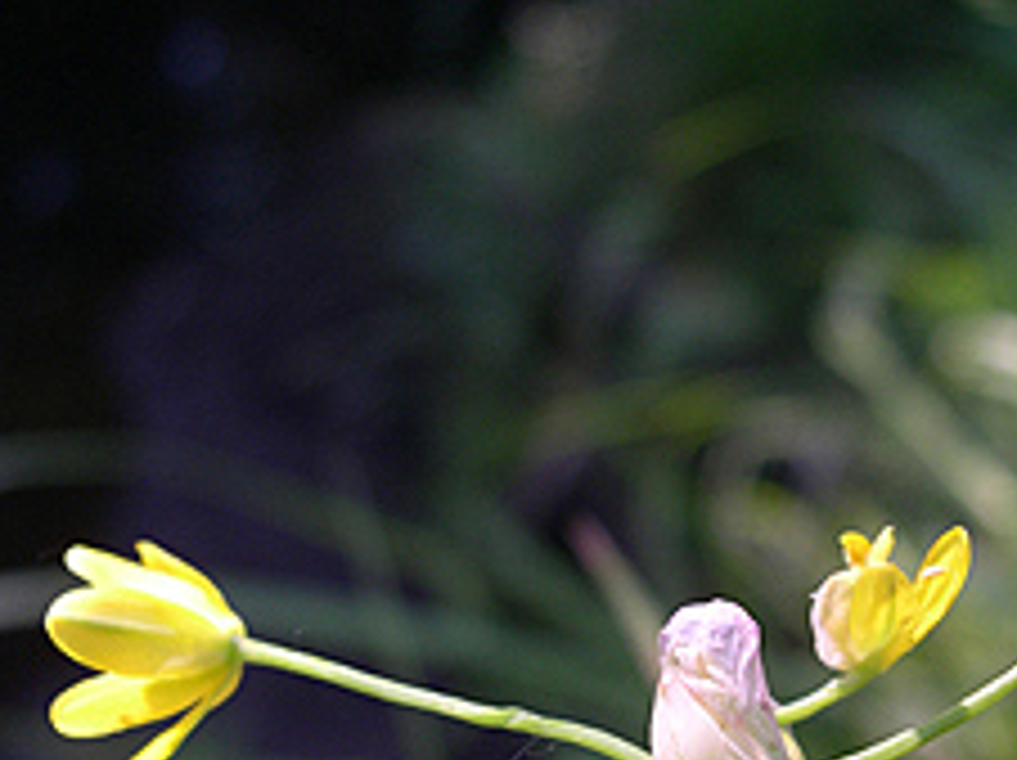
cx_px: 524
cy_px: 576
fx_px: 1820
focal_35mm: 62
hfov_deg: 31.2
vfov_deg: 23.4
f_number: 2.8
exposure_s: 1/130
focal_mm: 8
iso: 100
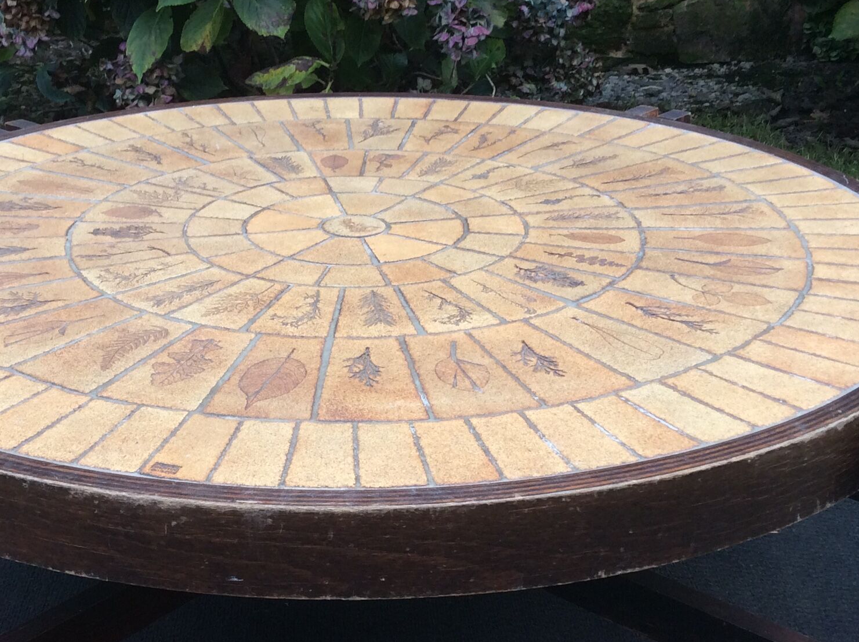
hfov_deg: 34.3
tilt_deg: -27.0
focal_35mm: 56
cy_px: 379
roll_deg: +1.0
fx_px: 1388
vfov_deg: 26.0
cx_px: 343
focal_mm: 3.3
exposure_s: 1/100
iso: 32
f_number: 2.4
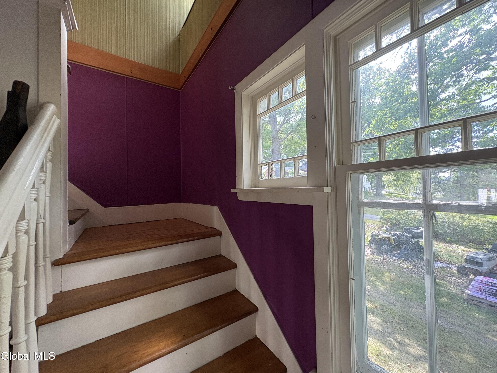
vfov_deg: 85.7
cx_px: 248
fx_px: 201
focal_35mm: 14
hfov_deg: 102.1
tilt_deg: +0.4
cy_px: 186
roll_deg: +0.8
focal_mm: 2.22
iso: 200
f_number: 2.2
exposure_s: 1/73
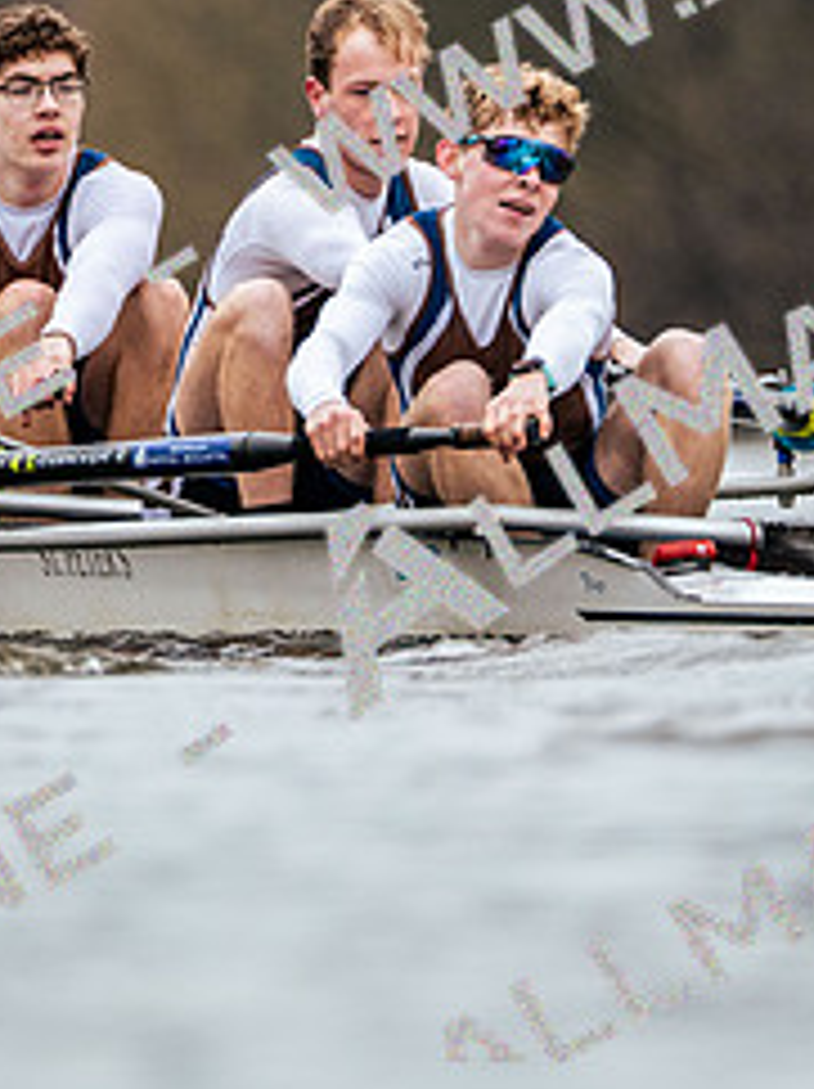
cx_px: -58
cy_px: 290
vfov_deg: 1.4
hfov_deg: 1.1
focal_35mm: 1384
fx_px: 43470
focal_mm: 600
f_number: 6.3
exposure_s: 1/2000
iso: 1250
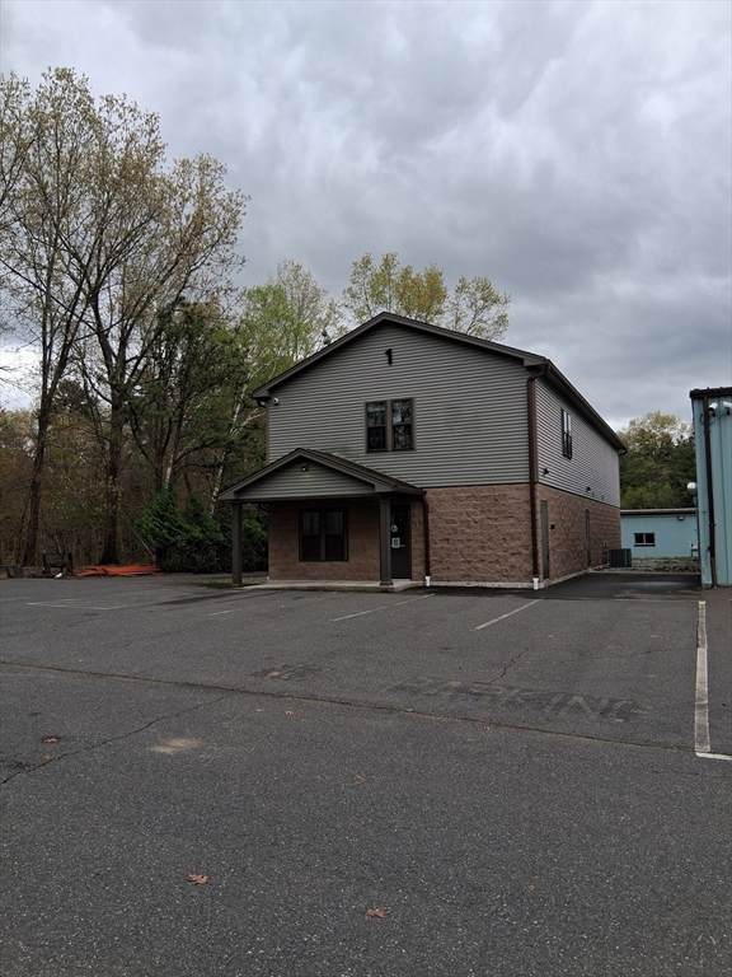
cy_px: 488
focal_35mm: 26
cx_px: 366
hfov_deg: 53.1
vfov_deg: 67.3
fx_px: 733
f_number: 1.8
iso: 25
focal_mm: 3.98
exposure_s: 1/134
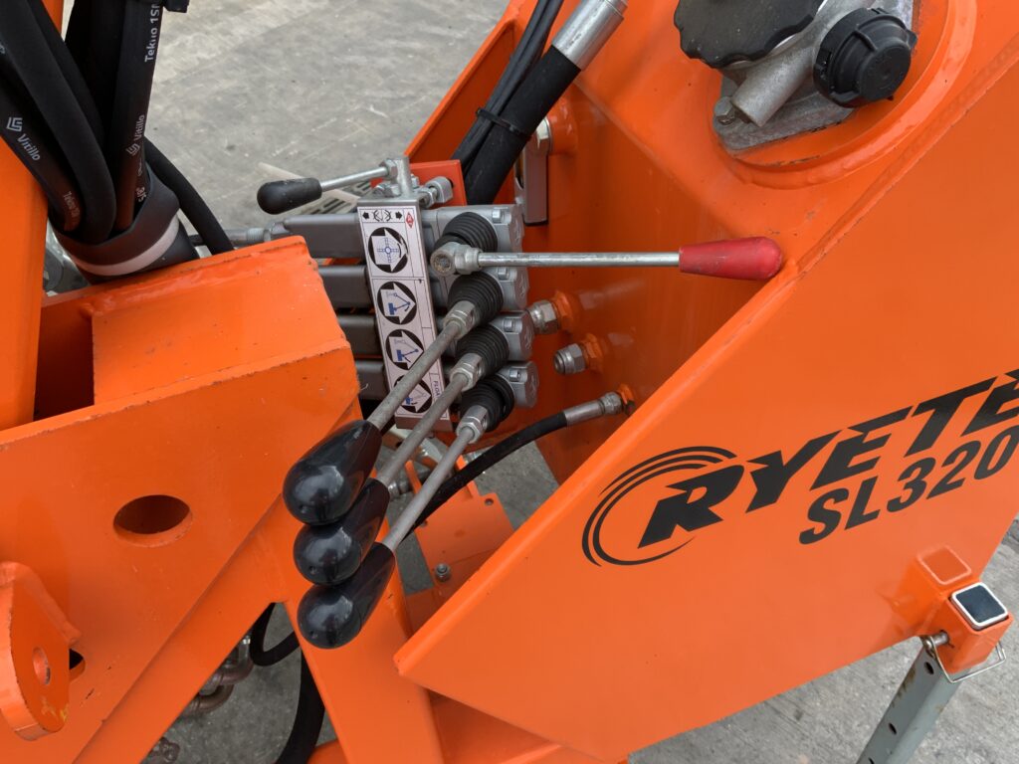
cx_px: 510
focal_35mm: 29
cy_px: 382
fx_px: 854
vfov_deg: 48.2
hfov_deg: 61.7
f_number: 1.8
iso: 16
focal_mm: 3
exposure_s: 1/335
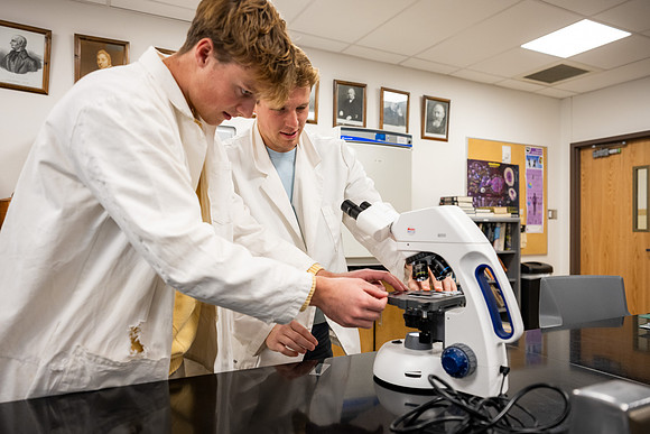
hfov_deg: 70.7
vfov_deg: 50.6
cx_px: 325
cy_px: 217
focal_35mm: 25
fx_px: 458
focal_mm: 24
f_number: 3.2
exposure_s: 1/160
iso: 1000
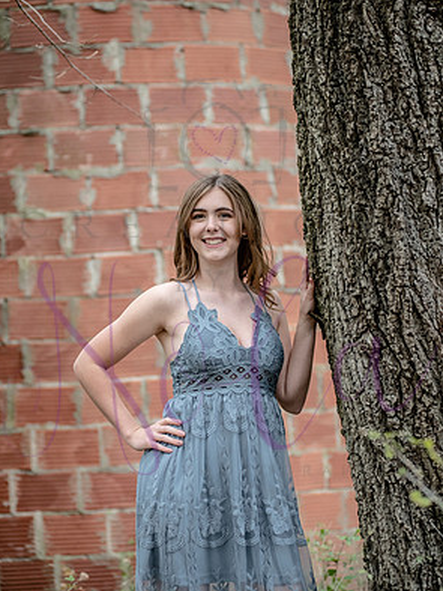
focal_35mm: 88
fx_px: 1501
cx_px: 221
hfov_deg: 16.8
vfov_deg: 22.2
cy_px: 278
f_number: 3.5
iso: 1250
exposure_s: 1/320
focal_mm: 80
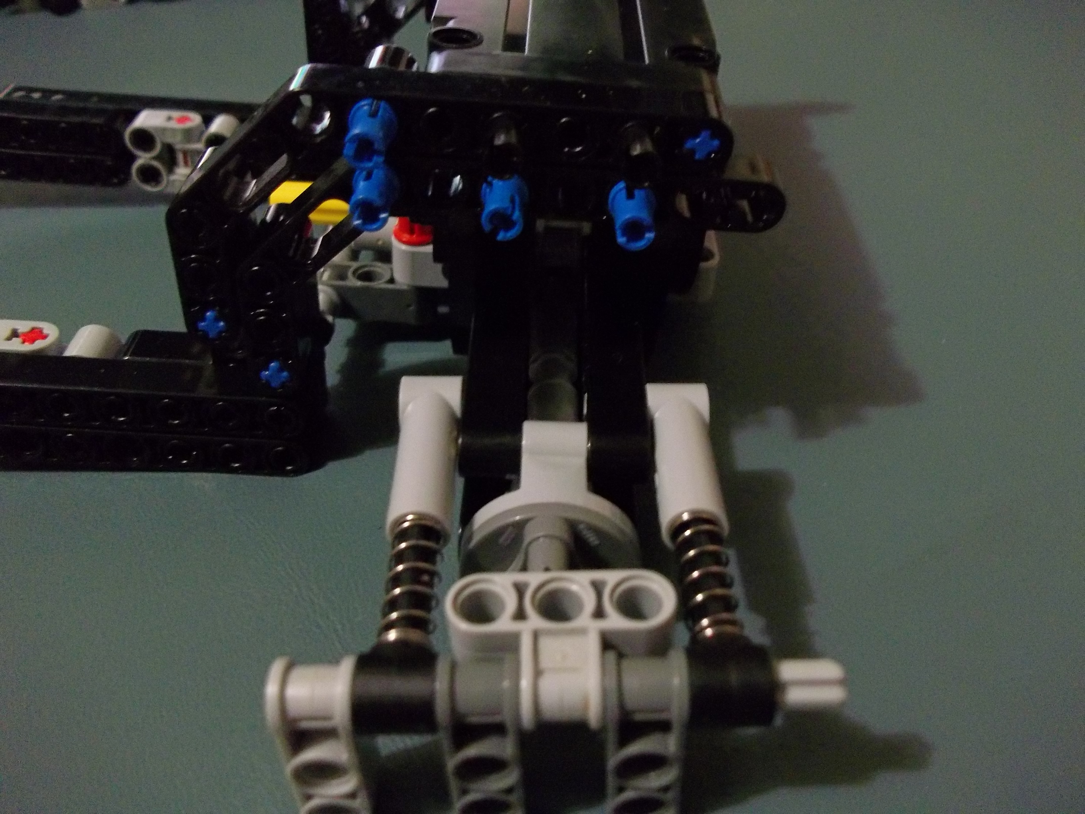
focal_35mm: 32
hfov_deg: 56.8
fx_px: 1003
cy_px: 407
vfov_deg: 44.2
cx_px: 542
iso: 400
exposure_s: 1/8
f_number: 2.9
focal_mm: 5.7
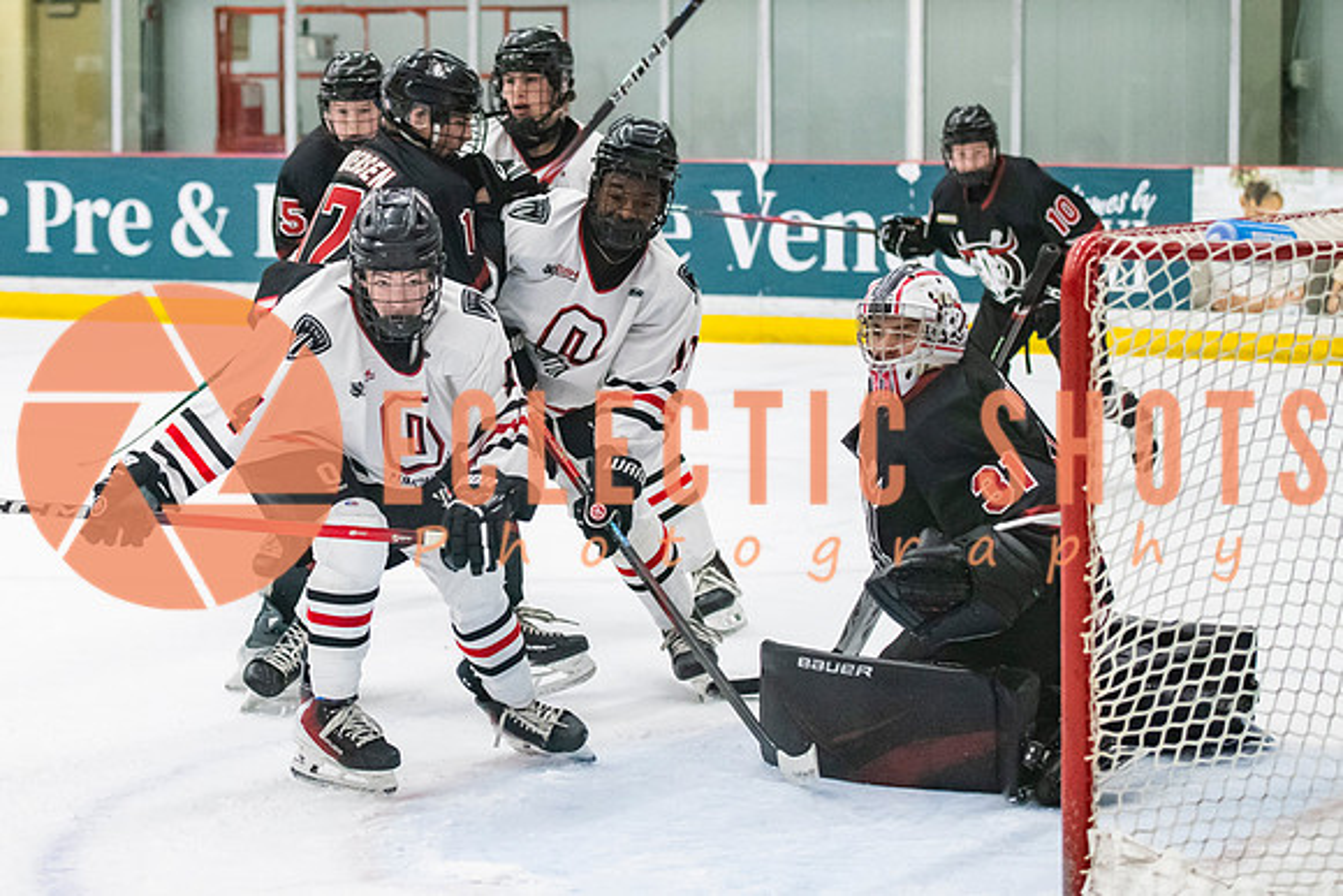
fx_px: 4099
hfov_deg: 18.5
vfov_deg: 12.5
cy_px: 355
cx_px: 380
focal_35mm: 110
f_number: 3.2
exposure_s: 1/800
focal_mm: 70
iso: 2500
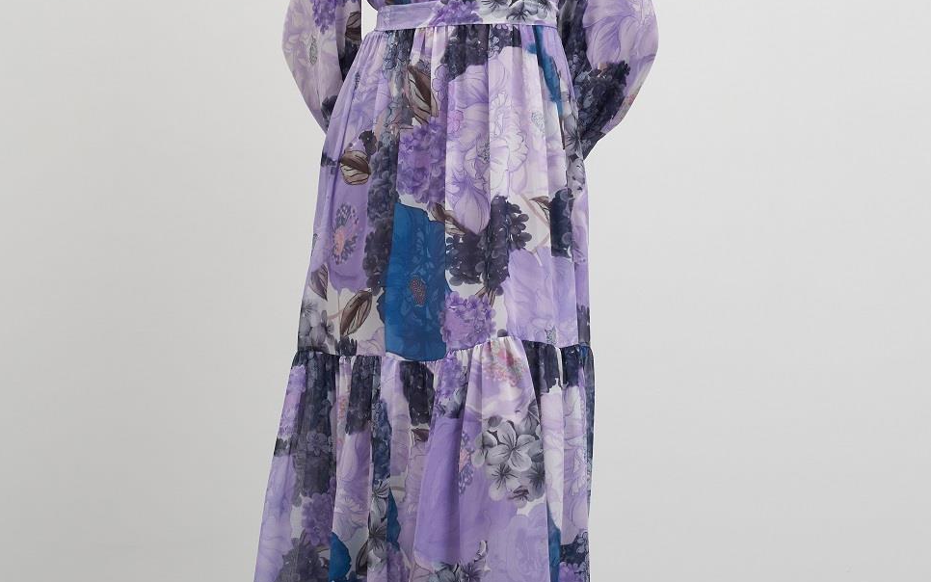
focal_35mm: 86
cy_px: 256
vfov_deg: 15.2
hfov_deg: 24.1
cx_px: 465
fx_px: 2182
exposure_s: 1/160
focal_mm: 56
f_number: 7.1
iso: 250
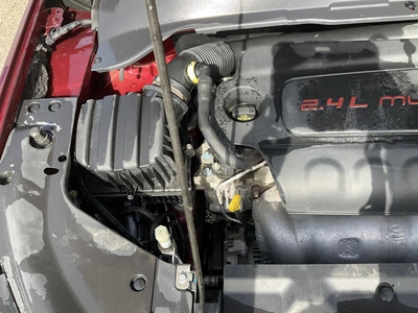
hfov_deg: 61.7
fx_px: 350
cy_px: 156
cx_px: 209
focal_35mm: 29
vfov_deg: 48.2
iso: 20
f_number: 1.8
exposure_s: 1/236
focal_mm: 3
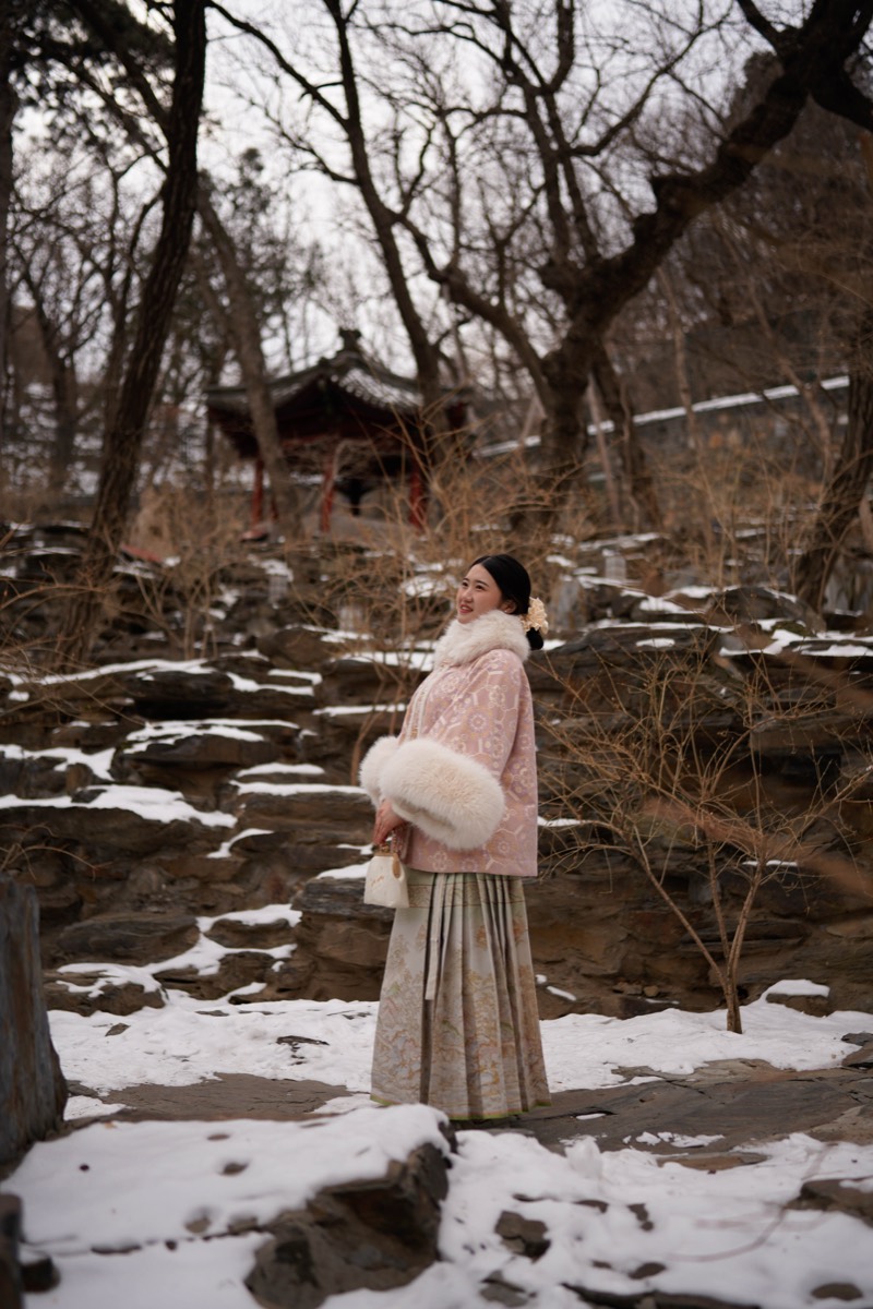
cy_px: 654
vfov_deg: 54.4
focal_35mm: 35
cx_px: 436
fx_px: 1273
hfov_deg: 37.9
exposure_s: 1/1000
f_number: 1.4
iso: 100
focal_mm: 35
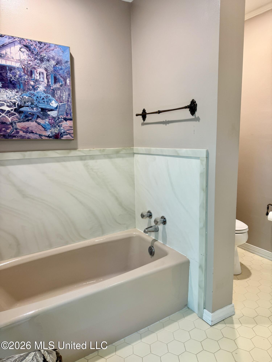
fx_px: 251
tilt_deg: -9.5
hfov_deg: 56.8
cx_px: 136
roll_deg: +1.5
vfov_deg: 71.6
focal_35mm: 24
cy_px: 181
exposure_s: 1/60
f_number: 1.78
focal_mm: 6.76
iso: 125
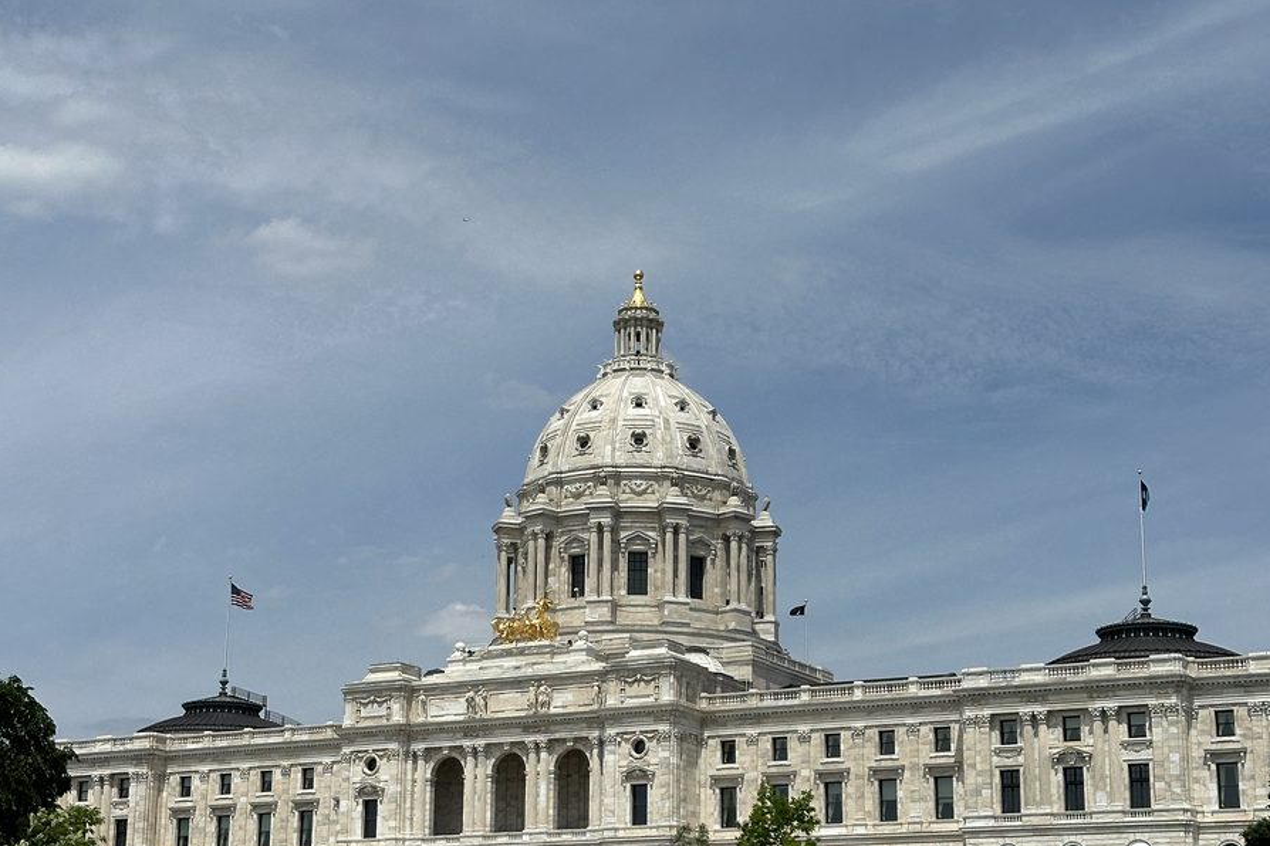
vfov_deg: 20.3
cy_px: 508
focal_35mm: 67
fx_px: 2363
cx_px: 636
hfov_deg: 30.1
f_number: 1.78
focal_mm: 6.86
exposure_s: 1/9804
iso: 64
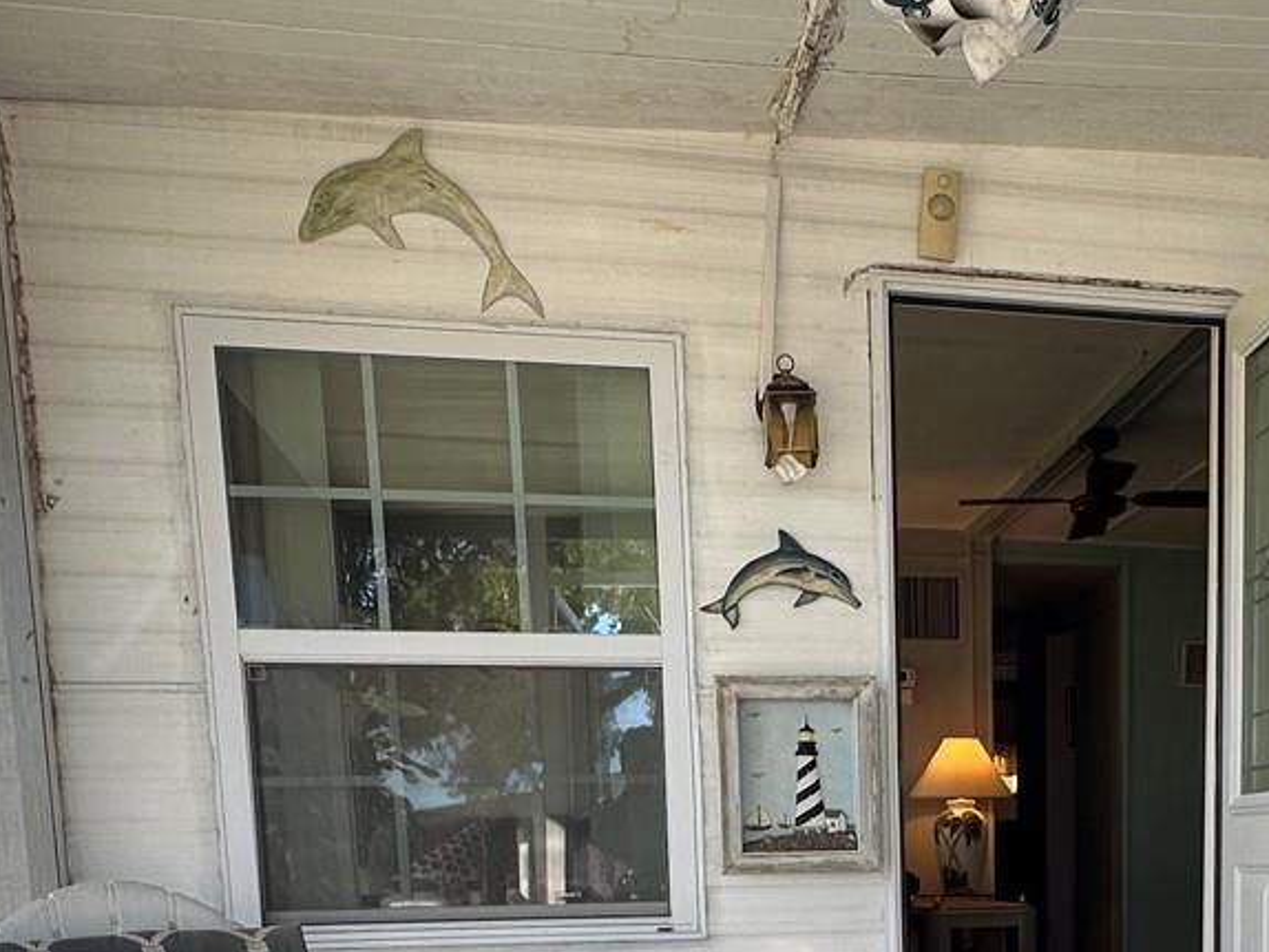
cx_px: 937
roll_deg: +0.7
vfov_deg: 32.2
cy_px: 1060
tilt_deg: -8.2
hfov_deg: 46.3
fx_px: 1430
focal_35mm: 39
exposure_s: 1/162
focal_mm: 2.22
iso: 40
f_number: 2.2
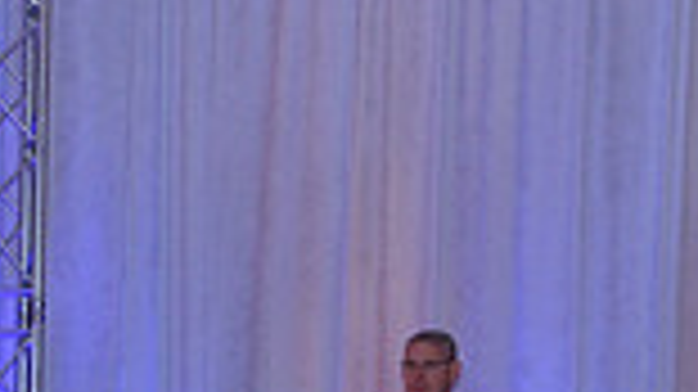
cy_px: 714
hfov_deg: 11.9
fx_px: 3182
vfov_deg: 6.9
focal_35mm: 172
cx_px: -405
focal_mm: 44
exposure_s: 1/250
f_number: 5
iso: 1600
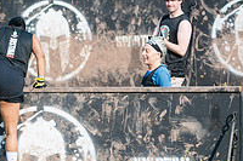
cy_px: 98
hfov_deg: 3.6
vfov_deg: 2.4
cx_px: -2
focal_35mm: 575
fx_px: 3878
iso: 250
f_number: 4.5
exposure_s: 1/1000
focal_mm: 185
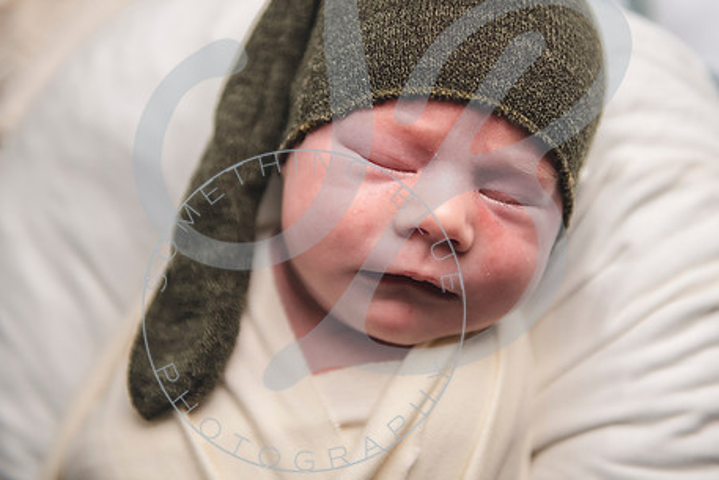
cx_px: 382
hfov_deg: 28.4
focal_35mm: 71
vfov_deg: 19.2
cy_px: 179
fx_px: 1418
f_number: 2.8
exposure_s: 1/160
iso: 400
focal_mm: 56
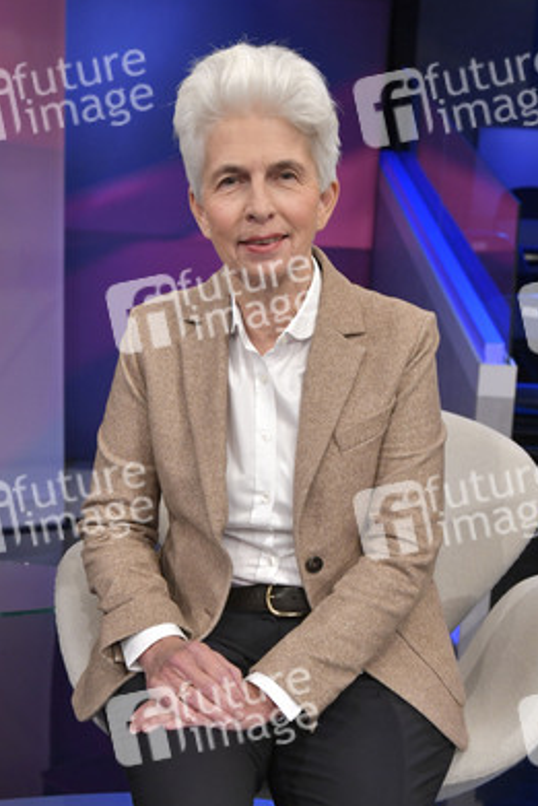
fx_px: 1008
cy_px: 408
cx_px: 272
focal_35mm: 45
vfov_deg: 43.6
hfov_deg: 29.9
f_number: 6.3
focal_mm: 44
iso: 2500
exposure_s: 1/200
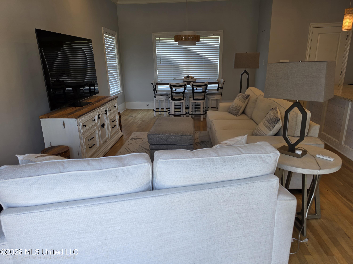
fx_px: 235
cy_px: 132
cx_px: 176
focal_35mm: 23
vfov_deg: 58.9
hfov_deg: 73.9
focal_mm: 6.5
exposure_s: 1/120
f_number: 1.4
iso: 25
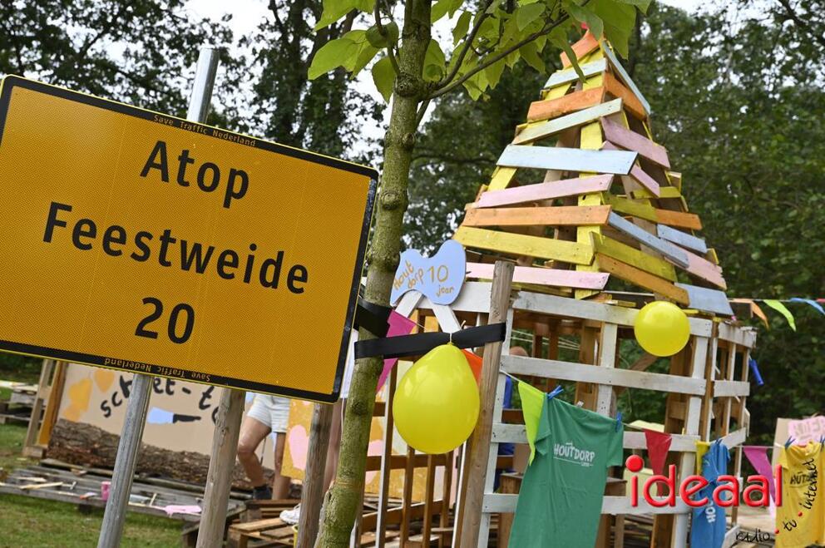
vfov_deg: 28.0
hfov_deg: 41.2
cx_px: 412
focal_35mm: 48
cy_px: 274
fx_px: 1099
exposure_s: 1/160
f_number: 6.3
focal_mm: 48
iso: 200
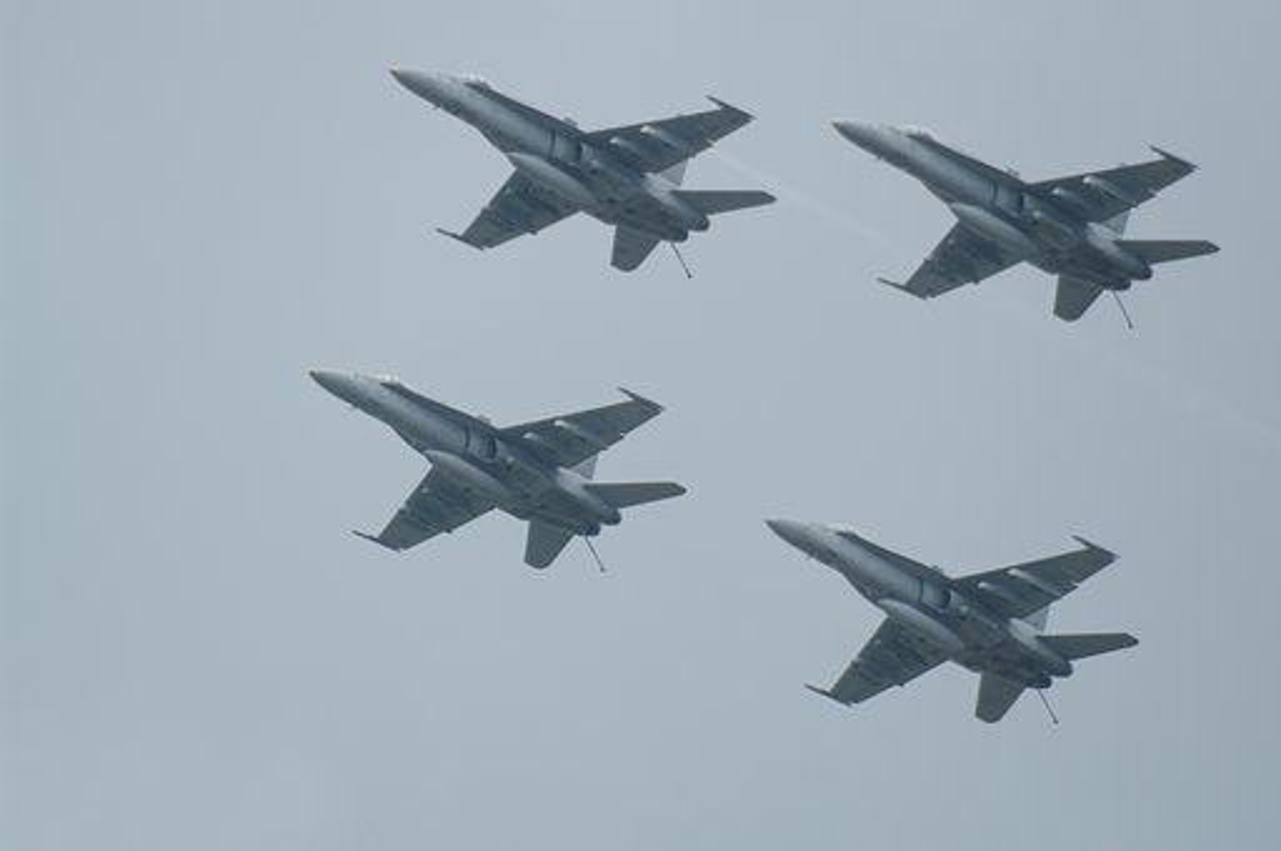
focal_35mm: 600
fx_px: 21323
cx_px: 640
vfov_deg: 2.3
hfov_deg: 3.4
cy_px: 426
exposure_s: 1/500
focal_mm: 400
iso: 200
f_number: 8
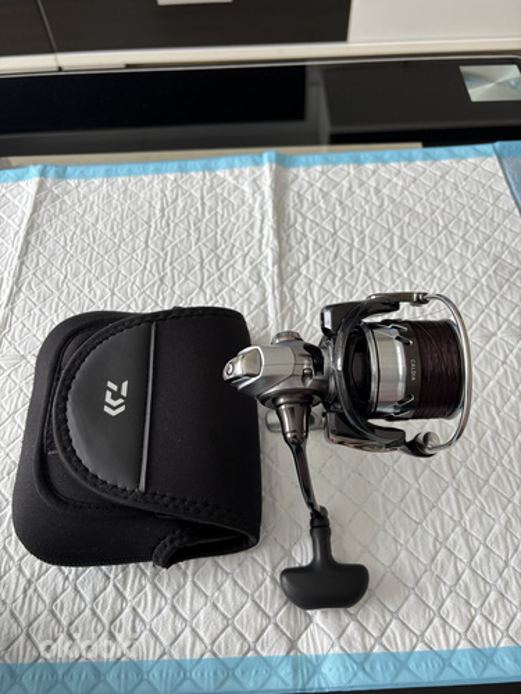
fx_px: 522
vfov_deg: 67.3
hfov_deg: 53.1
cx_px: 260
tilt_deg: -58.3
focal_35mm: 26
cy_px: 347
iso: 125
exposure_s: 1/100
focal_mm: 5.96
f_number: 1.6
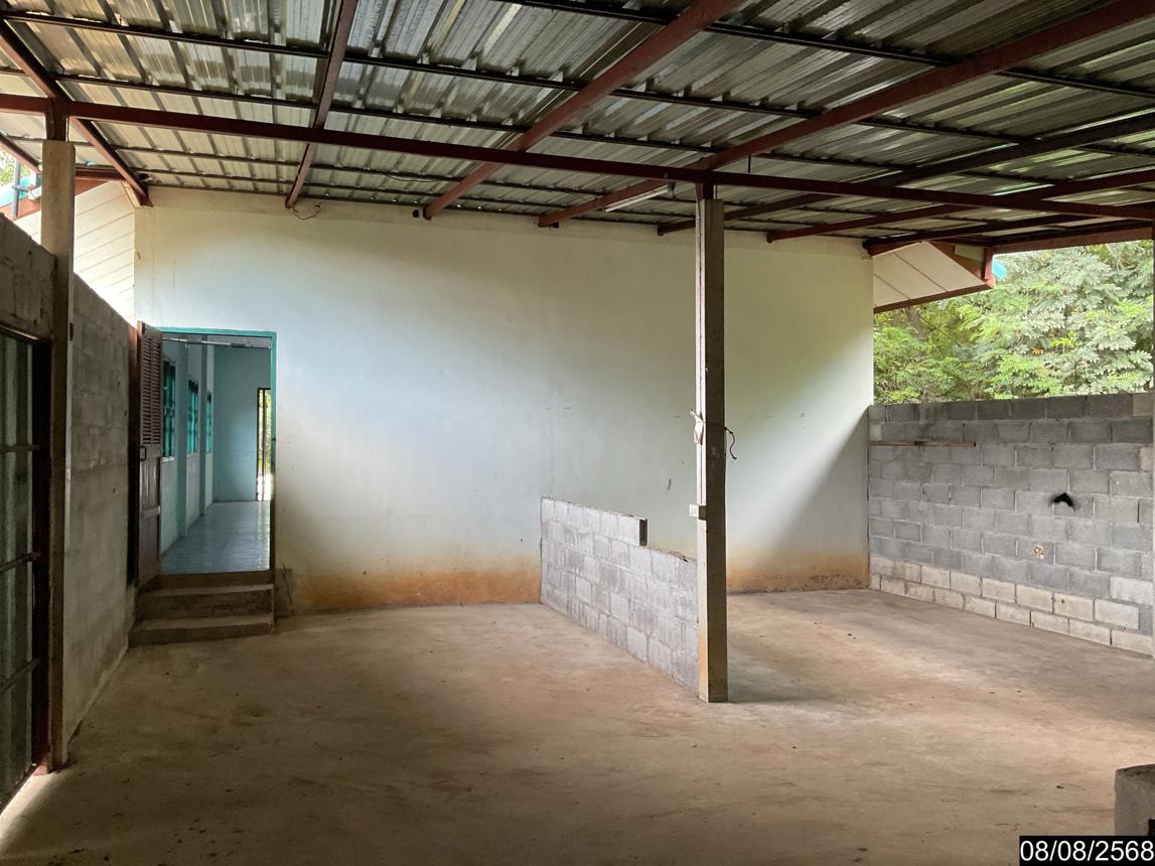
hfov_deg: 61.7
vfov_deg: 48.2
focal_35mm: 29
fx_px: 968
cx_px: 578
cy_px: 433
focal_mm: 3
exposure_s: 1/60
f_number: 1.8
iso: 125
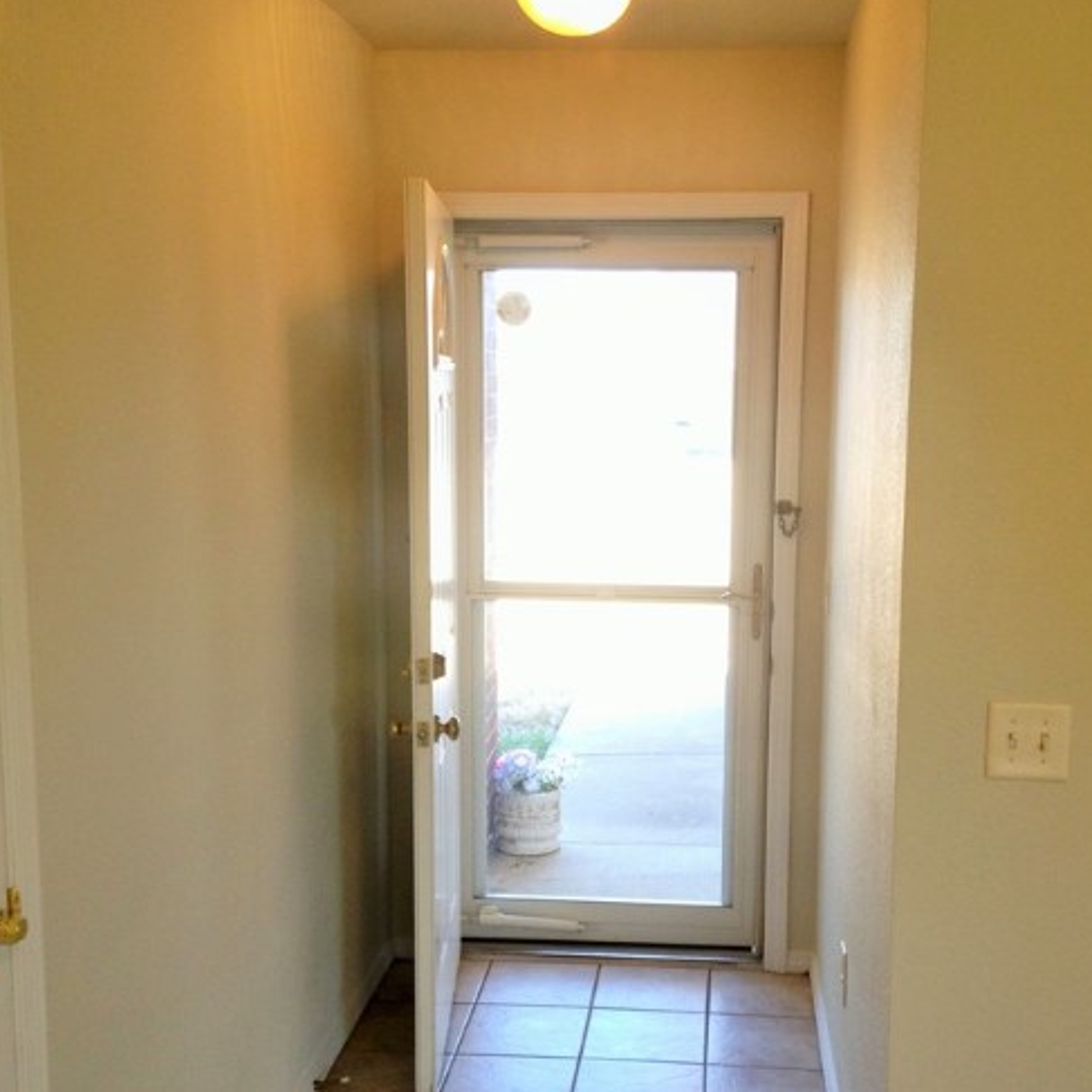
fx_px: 1642
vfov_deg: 36.7
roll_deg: -0.1
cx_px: 614
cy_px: 632
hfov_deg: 36.7
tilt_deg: -10.0
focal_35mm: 46
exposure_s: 1/40
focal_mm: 4.12
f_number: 2.4
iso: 64
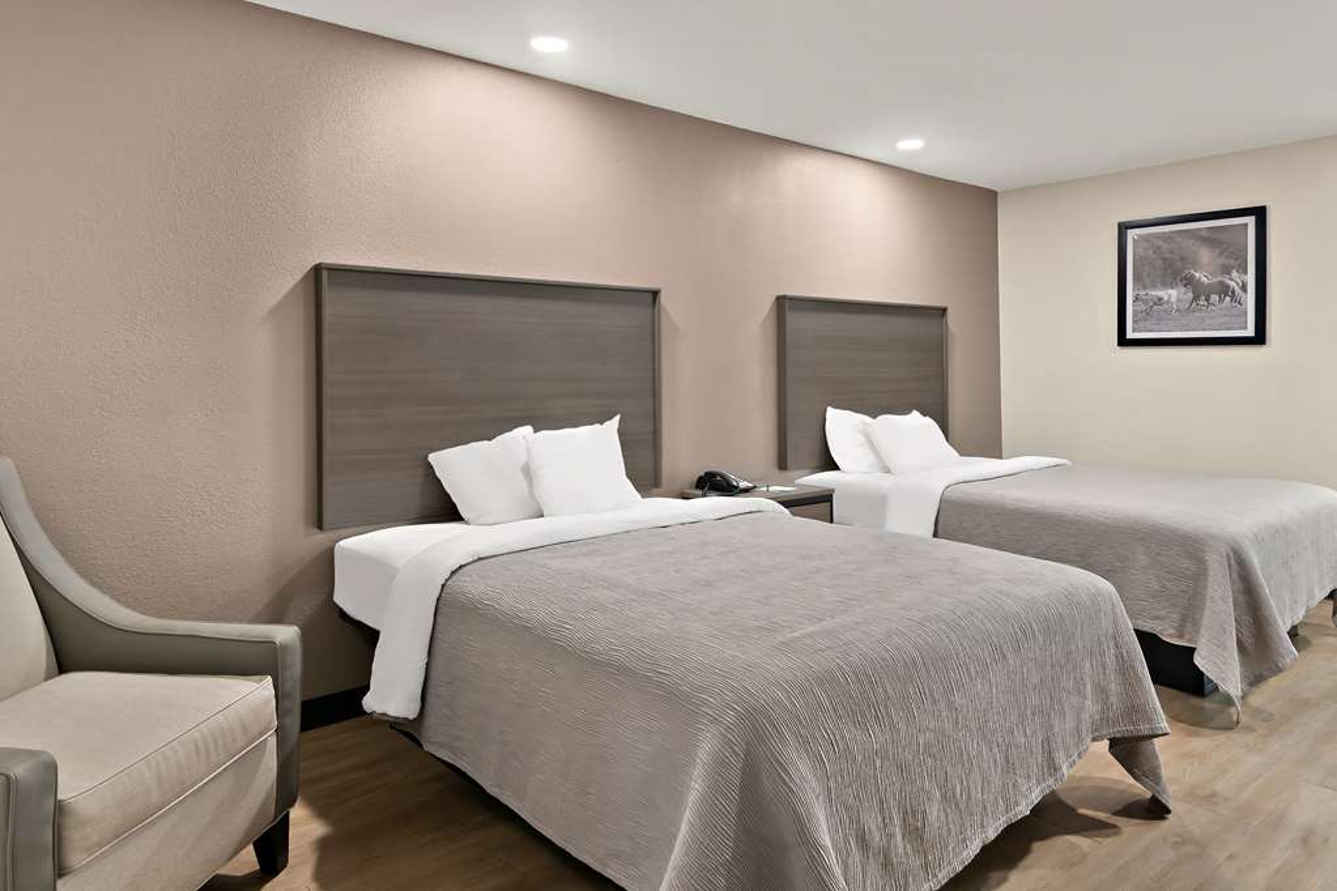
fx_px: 836
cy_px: 446
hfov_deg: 77.3
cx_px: 668
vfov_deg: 56.1
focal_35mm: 22
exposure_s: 1/10
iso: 800
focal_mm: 15
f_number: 8
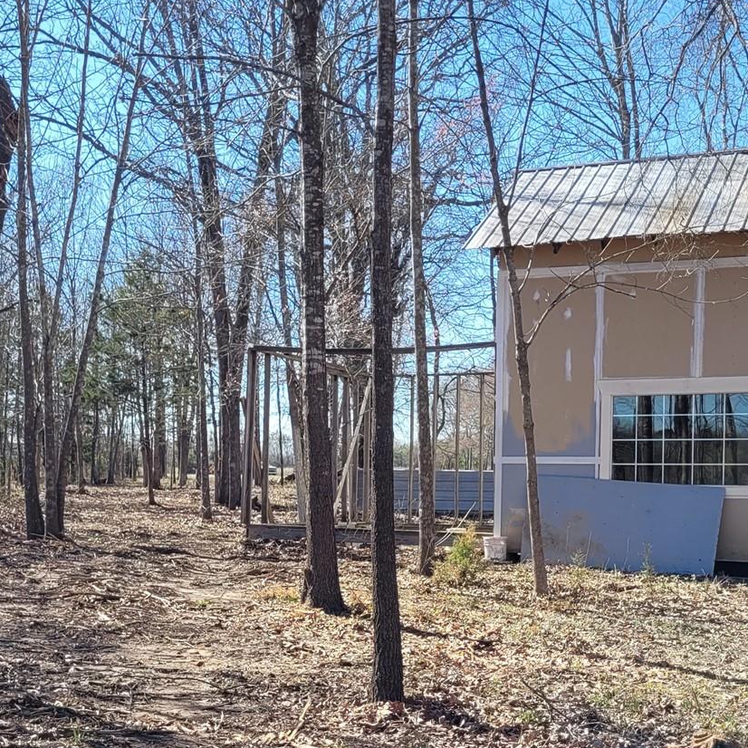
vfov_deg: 29.7
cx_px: 320
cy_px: 542
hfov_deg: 30.0
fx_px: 1393
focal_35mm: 57
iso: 40
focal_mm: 5.4
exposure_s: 1/1030
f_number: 1.8
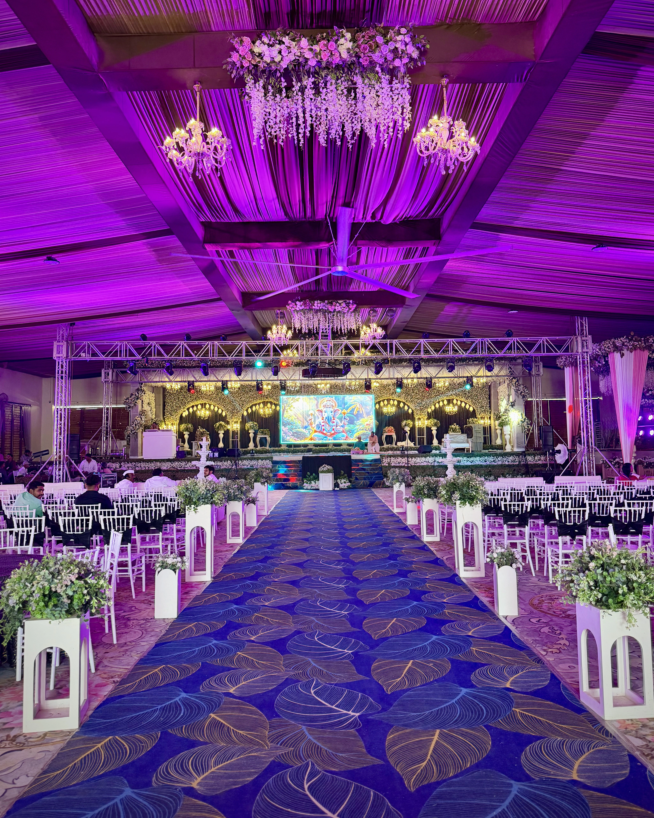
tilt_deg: +4.9
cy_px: 385
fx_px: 605
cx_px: 327
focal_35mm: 25
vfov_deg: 68.0
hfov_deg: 56.8
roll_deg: -1.1
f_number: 1.78
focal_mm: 6.76
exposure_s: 1/50
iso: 250
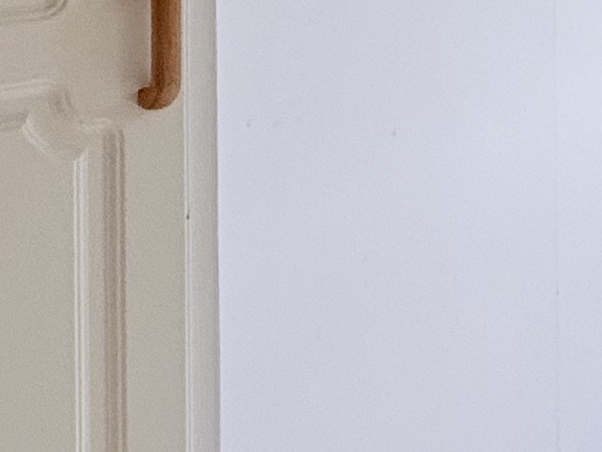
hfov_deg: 16.5
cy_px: -197
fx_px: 1513
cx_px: 1232
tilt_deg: +0.1
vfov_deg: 15.8
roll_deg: +0.1
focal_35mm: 87
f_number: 2.2
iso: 64
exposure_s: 1/99
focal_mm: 2.22
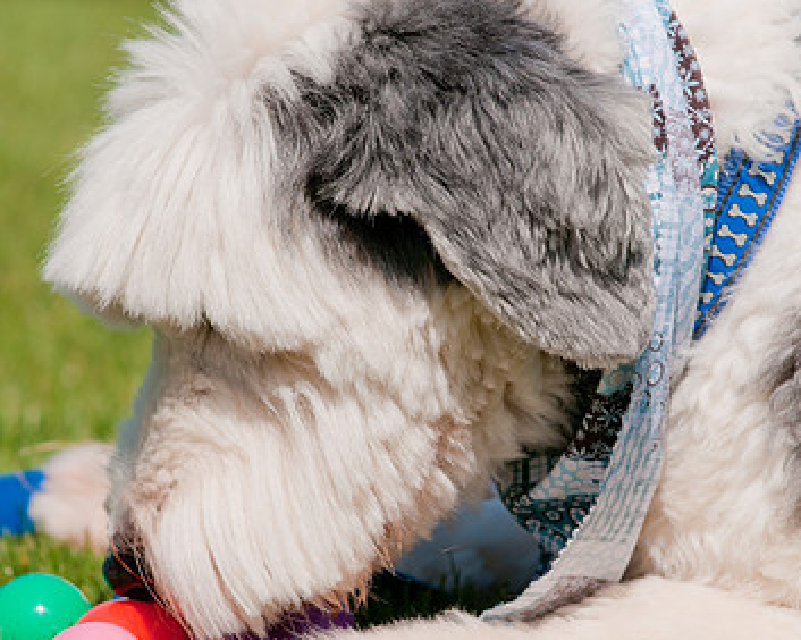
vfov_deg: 3.3
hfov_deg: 4.2
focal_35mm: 462
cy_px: 398
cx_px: 440
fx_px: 10946
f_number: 5
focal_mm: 200
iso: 200
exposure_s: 1/2000
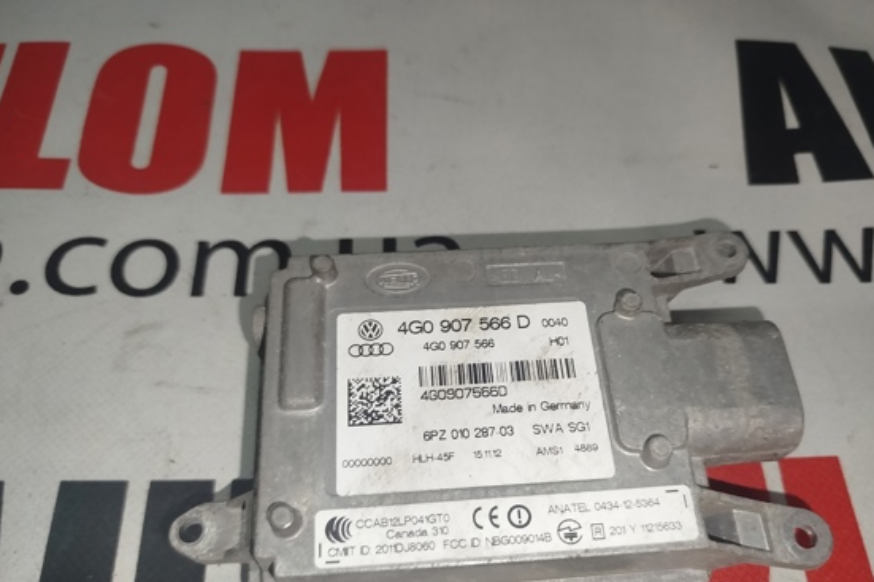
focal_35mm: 29
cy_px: 354
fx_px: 704
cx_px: 474
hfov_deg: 63.6
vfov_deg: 44.7
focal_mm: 5.31
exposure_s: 1/33
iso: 160
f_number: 1.7
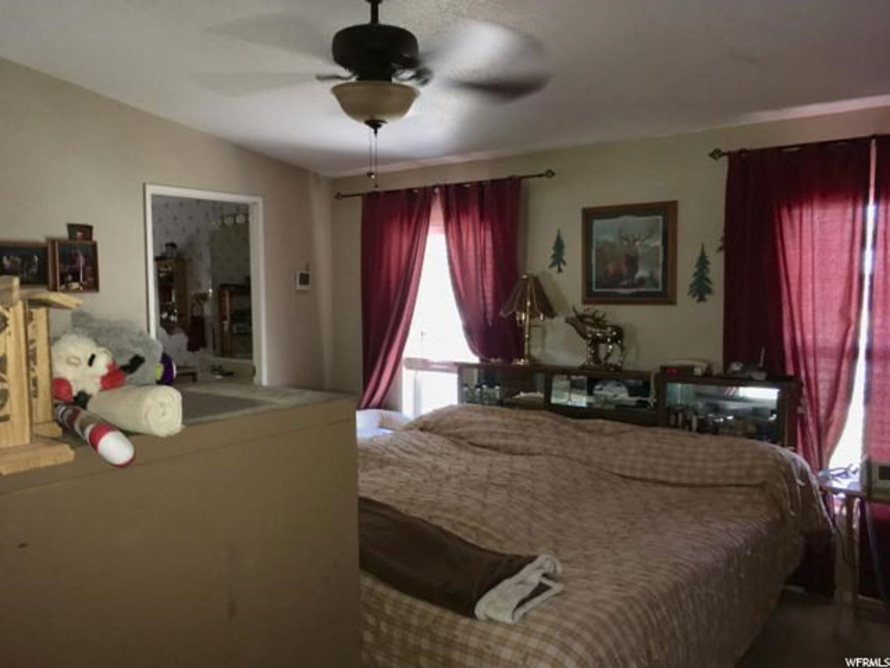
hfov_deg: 61.7
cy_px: 334
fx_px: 746
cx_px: 445
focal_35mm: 29
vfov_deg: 48.2
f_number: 2.2
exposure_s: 1/24
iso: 64
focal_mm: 4.15
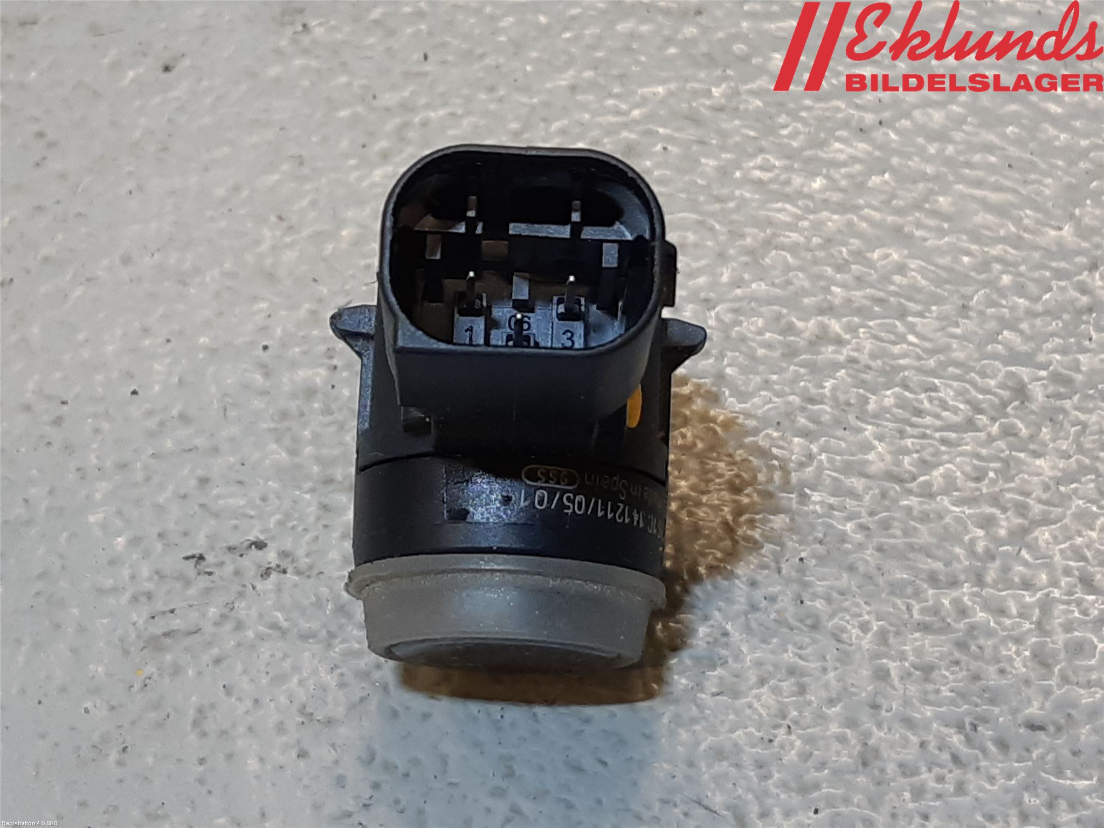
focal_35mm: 26
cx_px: 552
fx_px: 829
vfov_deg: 53.1
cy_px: 414
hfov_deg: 67.3
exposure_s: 1/100
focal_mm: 3.93
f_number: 1.7
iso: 80
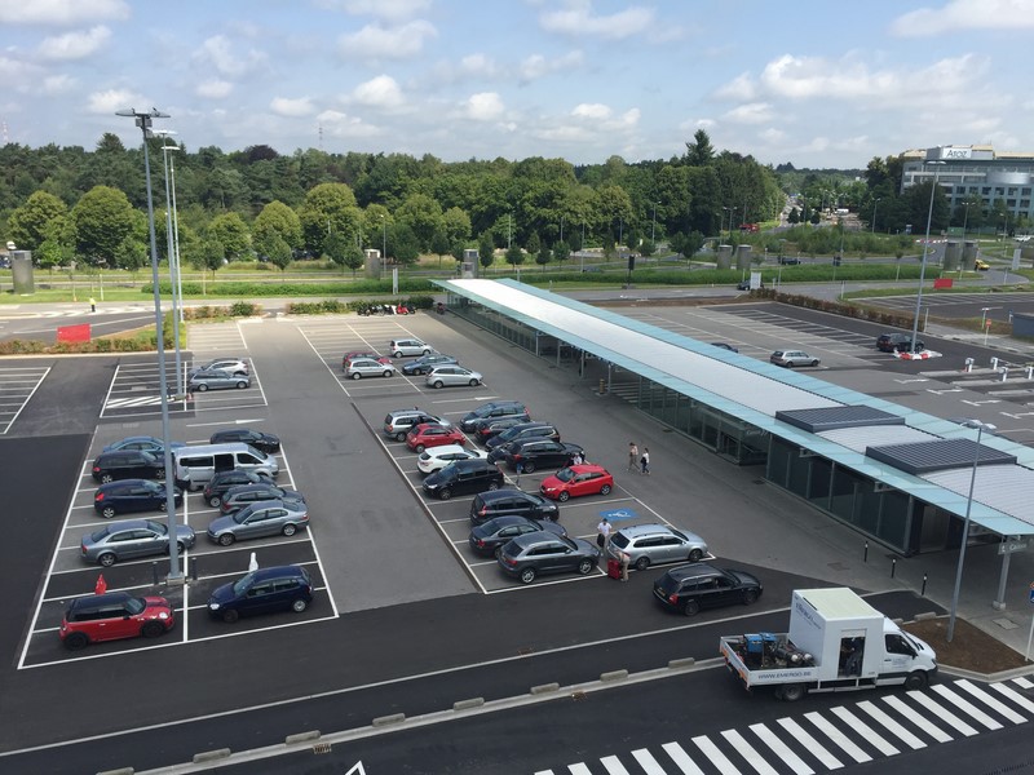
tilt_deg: -13.1
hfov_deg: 61.7
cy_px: 388
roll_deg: -2.6
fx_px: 866
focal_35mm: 29
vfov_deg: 48.2
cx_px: 517
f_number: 2.2
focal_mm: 4.15
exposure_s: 1/1647
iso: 32
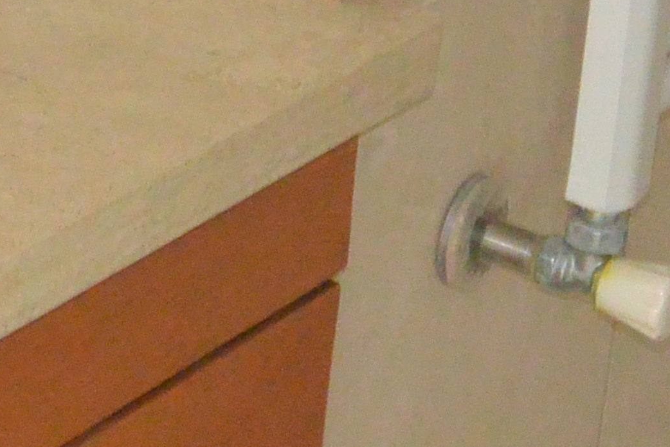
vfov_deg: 6.7
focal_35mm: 199
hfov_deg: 10.2
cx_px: -131
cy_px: -397
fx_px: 3704
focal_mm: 16.9
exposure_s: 1/8
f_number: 4.5
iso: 2200
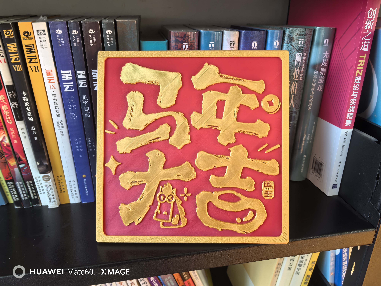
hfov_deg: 65.3
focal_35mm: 27
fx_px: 297
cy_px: 143
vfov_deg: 51.4
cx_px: 190
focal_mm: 5.75
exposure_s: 1/50
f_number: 2
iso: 200
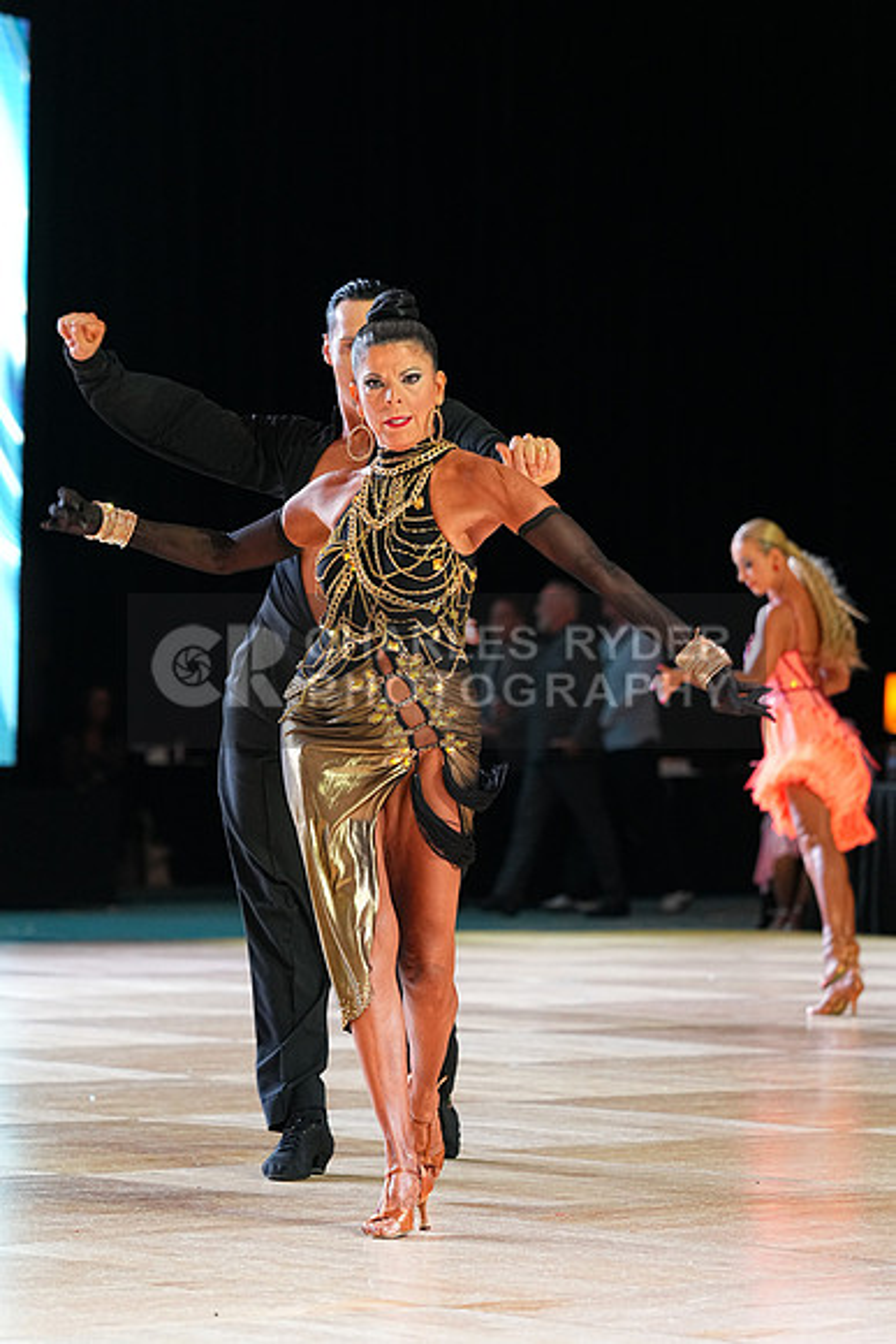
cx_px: 448
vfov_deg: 14.7
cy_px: 672
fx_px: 5223
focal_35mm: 140
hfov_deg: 9.8
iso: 2500
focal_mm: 140
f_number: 4
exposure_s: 1/400
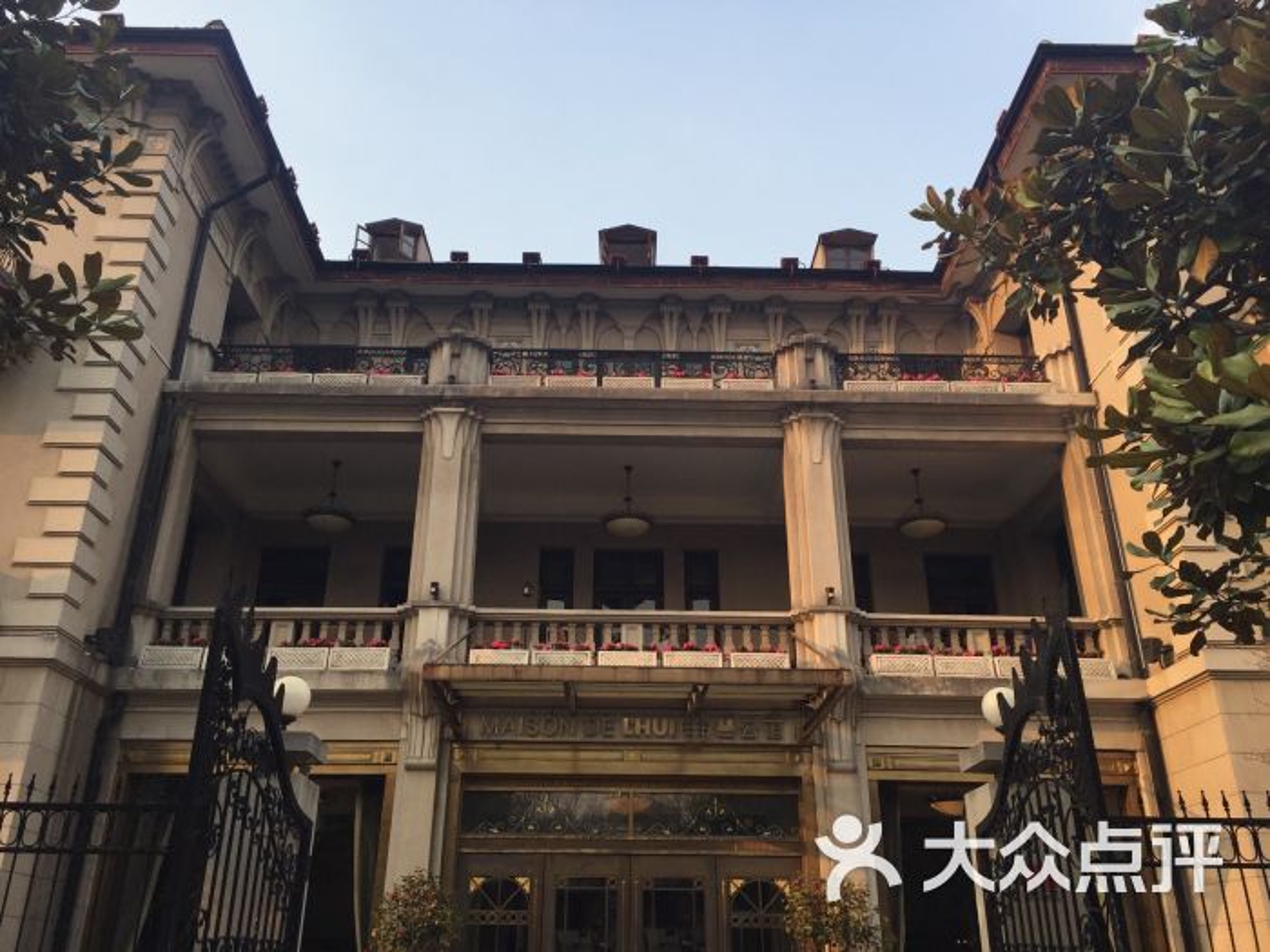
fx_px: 1064
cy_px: 476
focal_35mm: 29
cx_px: 635
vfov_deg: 48.2
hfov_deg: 61.7
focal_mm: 4.15
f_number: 2.2
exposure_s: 1/399
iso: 32
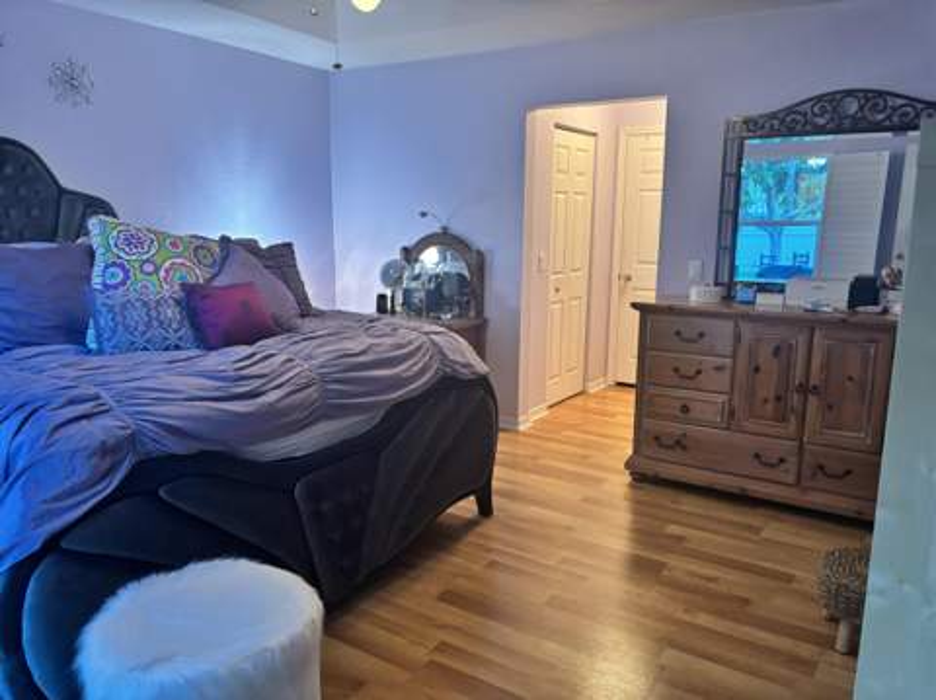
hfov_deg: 67.4
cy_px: 350
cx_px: 468
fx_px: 702
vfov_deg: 53.0
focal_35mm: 26
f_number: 1.6
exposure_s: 1/40
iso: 400
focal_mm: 5.96
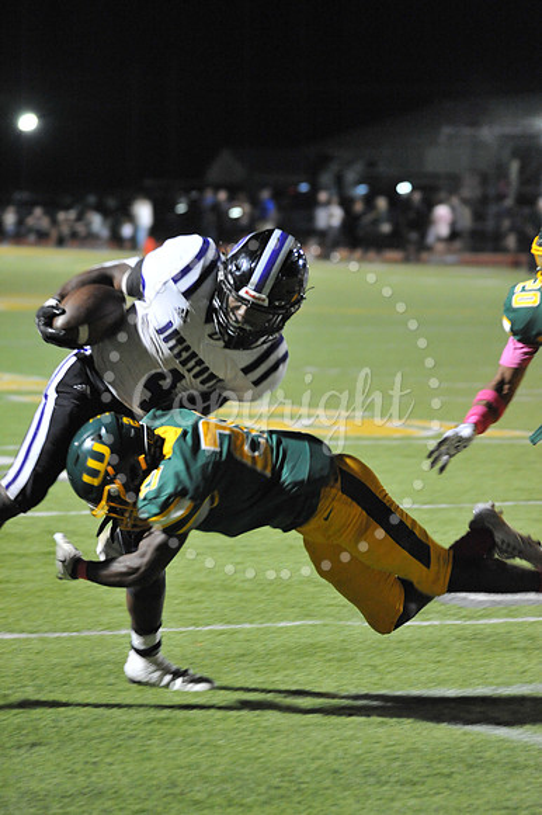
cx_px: 271
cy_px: 408
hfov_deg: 7.2
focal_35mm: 190
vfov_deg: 10.8
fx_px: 4296
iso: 6400
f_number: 5.6
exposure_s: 1/200
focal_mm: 190
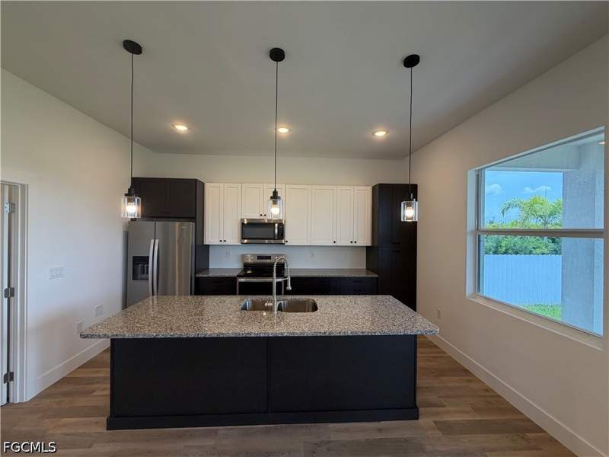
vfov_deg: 85.7
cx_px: 304
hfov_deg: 102.1
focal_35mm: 14
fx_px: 246
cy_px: 228
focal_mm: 2.22
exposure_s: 1/120
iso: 160
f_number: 2.2
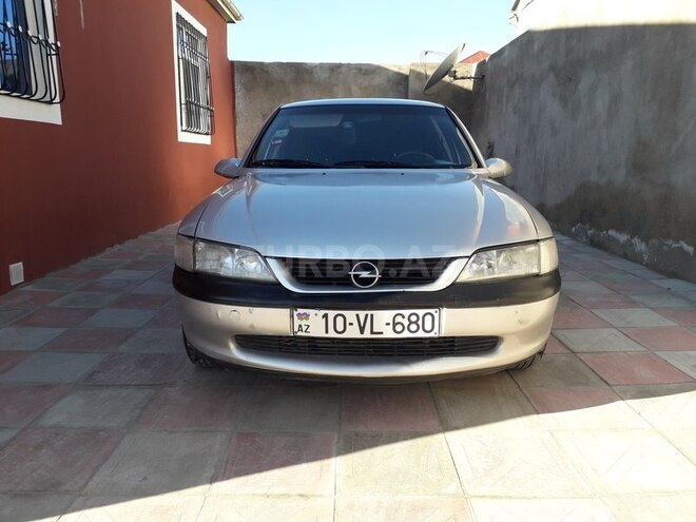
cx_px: 348
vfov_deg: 51.4
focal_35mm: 27
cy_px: 261
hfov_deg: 65.3
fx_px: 543
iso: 40
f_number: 1.9
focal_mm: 3.6
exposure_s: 1/457
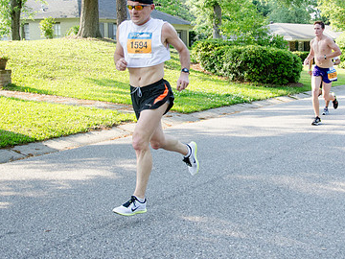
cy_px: 88
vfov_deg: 25.1
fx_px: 578
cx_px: 237
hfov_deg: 32.9
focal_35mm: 58
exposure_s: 1/640
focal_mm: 25
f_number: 5
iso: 800
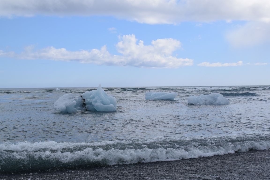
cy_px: 90
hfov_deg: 38.9
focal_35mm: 51
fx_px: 382
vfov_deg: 26.5
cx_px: 135
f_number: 11
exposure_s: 1/500
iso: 200
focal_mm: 34
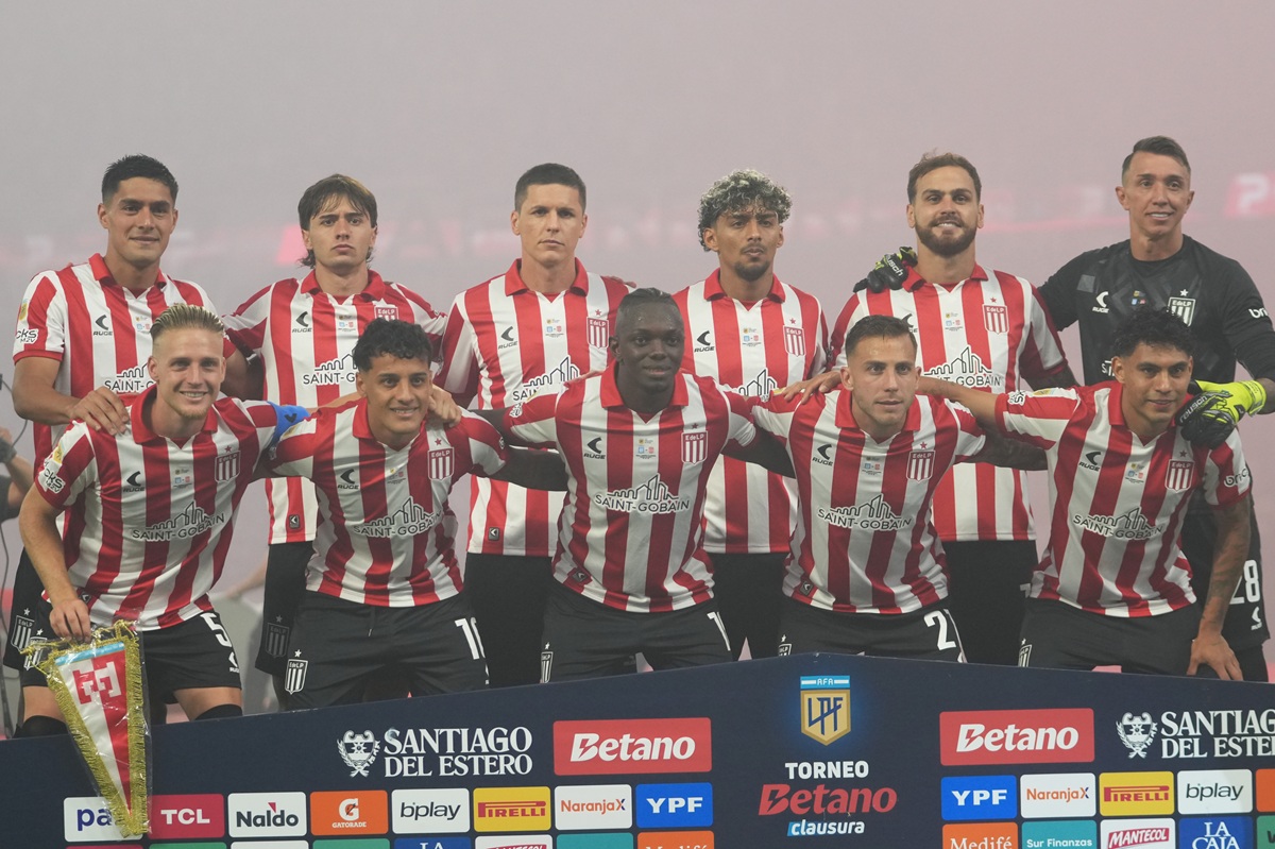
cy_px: 424
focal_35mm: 129
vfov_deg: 10.6
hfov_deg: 15.9
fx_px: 4567
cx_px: 638
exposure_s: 1/1250
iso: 2000
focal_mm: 86
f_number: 2.8
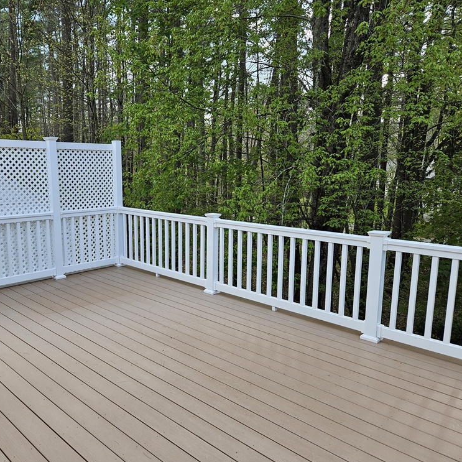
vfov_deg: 57.3
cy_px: 236
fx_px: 423
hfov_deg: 56.8
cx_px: 180
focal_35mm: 28
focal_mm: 5.4
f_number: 1.8
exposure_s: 1/176
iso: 25
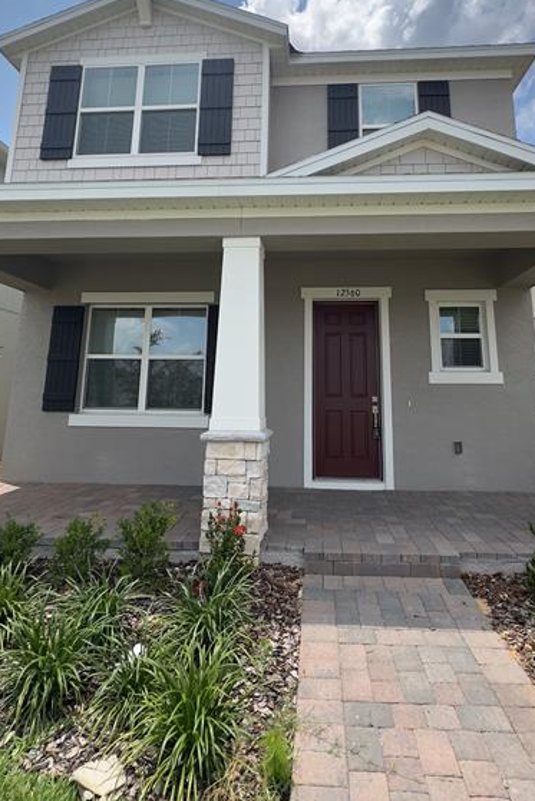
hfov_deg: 61.9
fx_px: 446
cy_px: 312
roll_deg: -1.1
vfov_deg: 82.7
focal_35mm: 20
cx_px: 291
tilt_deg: +11.7
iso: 50
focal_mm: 2.22
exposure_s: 1/1383
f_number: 2.2
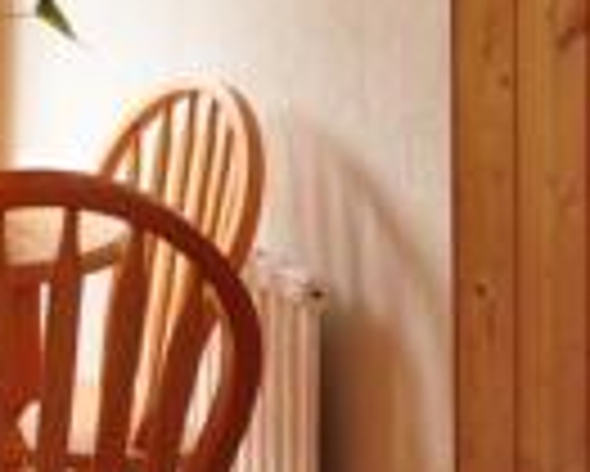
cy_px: -72
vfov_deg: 18.1
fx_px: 1419
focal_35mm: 81
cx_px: -500
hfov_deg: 18.1
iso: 200
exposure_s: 1/20
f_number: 4.2
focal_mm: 11.5
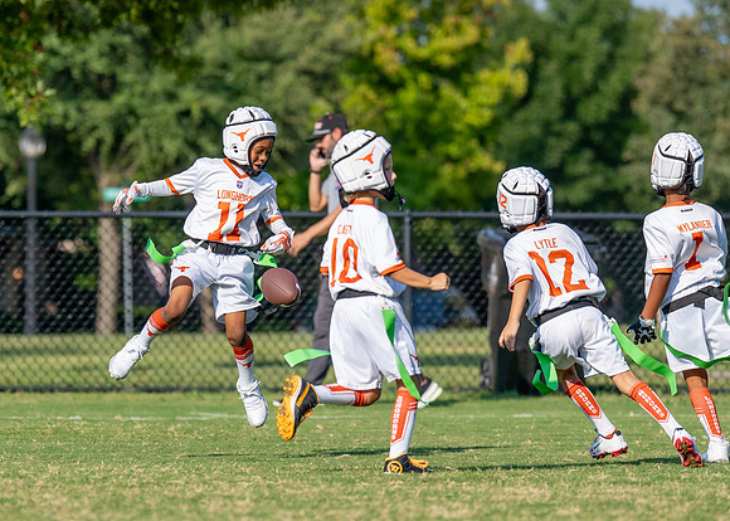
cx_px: 226
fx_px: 5159
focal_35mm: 249
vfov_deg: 5.8
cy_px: 262
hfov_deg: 8.1
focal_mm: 129
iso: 200
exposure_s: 1/3200
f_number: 2.8
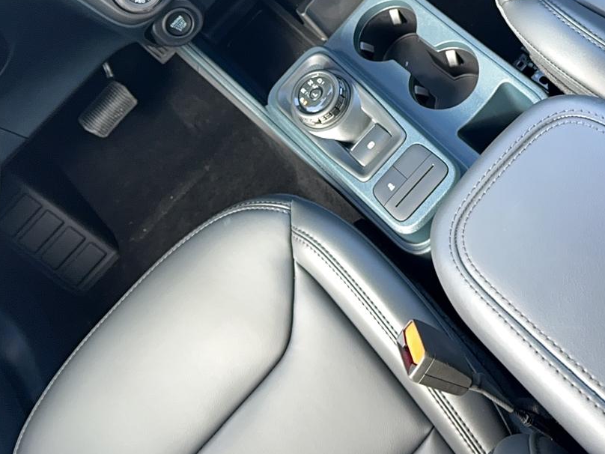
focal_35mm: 38
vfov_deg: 37.1
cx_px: 413
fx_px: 664
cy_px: 135
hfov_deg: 48.0
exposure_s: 1/60
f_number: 1.78
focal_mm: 6.86
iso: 100
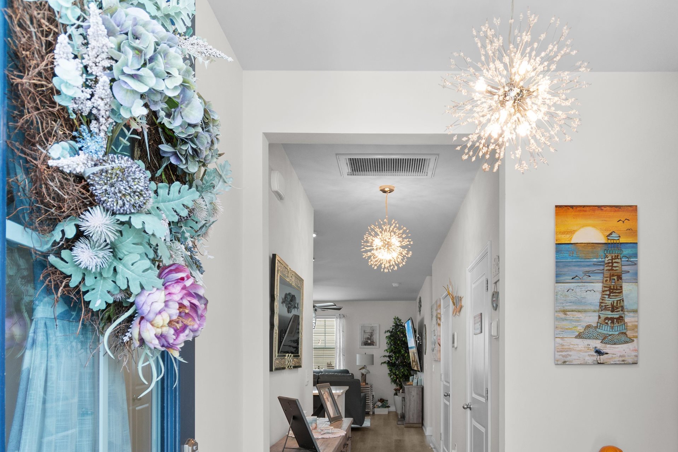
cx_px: 390
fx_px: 452
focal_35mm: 24
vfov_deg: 50.3
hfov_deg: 73.3
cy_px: 353
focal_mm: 10
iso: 100
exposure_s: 1/15
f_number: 4.5
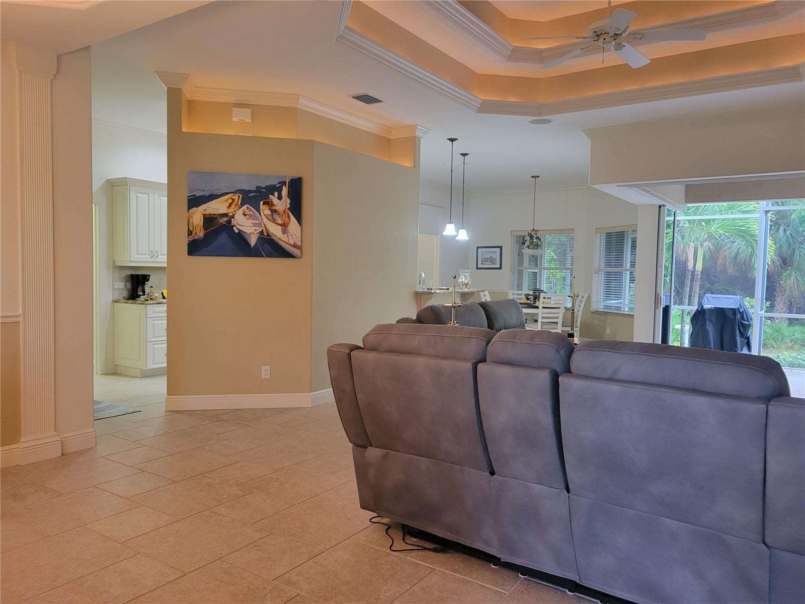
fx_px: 605
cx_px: 402
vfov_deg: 53.1
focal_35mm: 26
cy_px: 302
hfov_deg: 67.3
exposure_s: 1/40
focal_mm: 5.4
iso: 320
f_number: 1.8
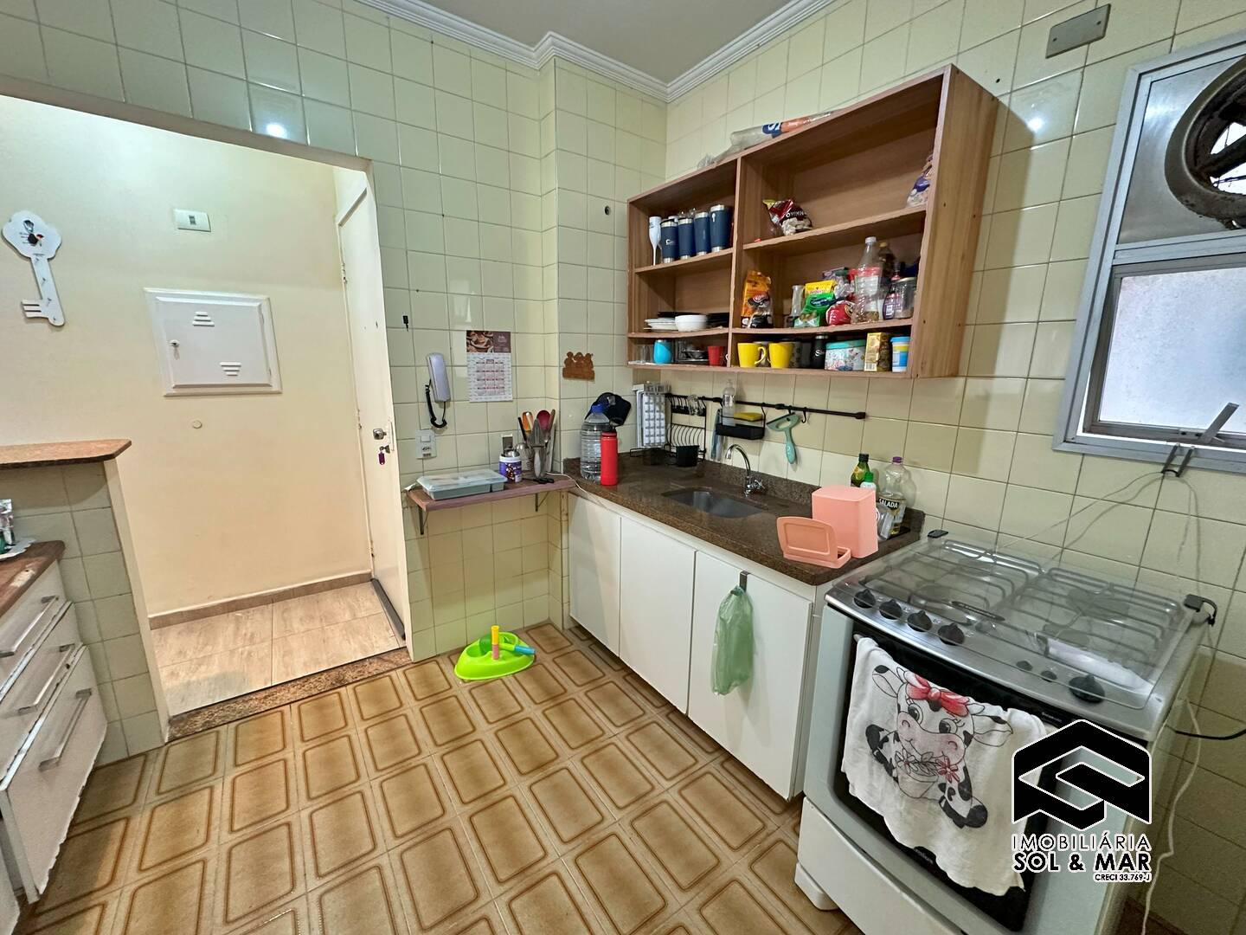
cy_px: 468
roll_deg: -0.6
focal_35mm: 14
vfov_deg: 85.7
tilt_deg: -12.8
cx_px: 623
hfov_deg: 102.1
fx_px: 504
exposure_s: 1/60
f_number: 2.2
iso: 500
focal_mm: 2.22
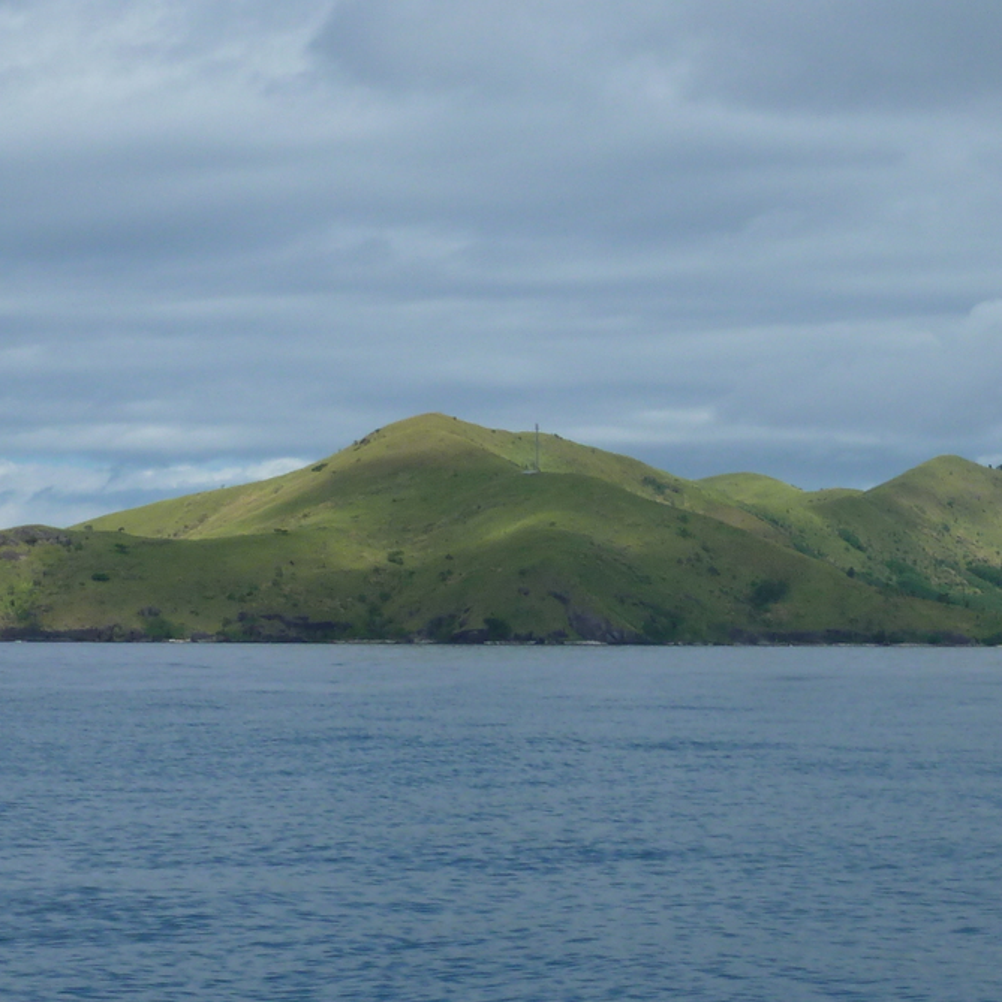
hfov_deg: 15.6
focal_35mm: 110
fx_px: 3602
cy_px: 650
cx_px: 972
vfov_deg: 15.8
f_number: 5.6
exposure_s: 1/640
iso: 80
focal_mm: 8.5
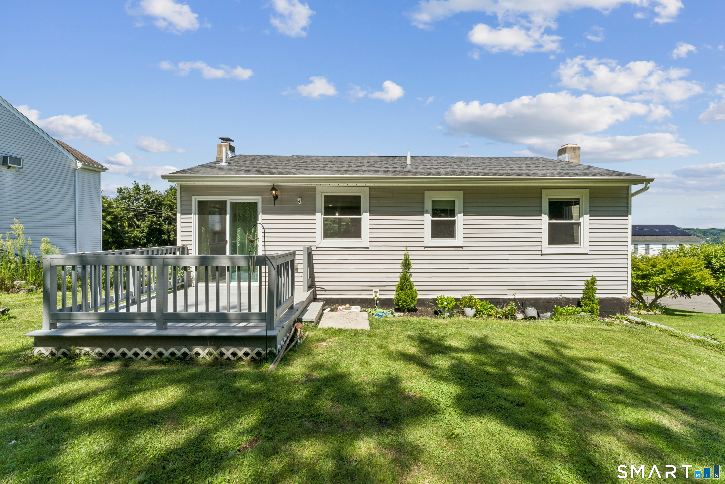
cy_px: 242
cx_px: 362
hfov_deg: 104.3
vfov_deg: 81.2
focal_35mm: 14
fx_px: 282
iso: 100
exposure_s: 1/40
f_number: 22
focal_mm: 14
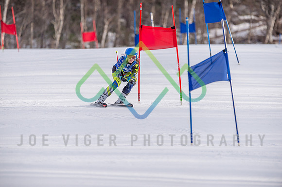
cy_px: 94
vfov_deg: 2.3
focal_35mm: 600
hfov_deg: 3.4
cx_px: 141
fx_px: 4697
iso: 800
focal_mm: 600
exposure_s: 1/2500
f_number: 6.3
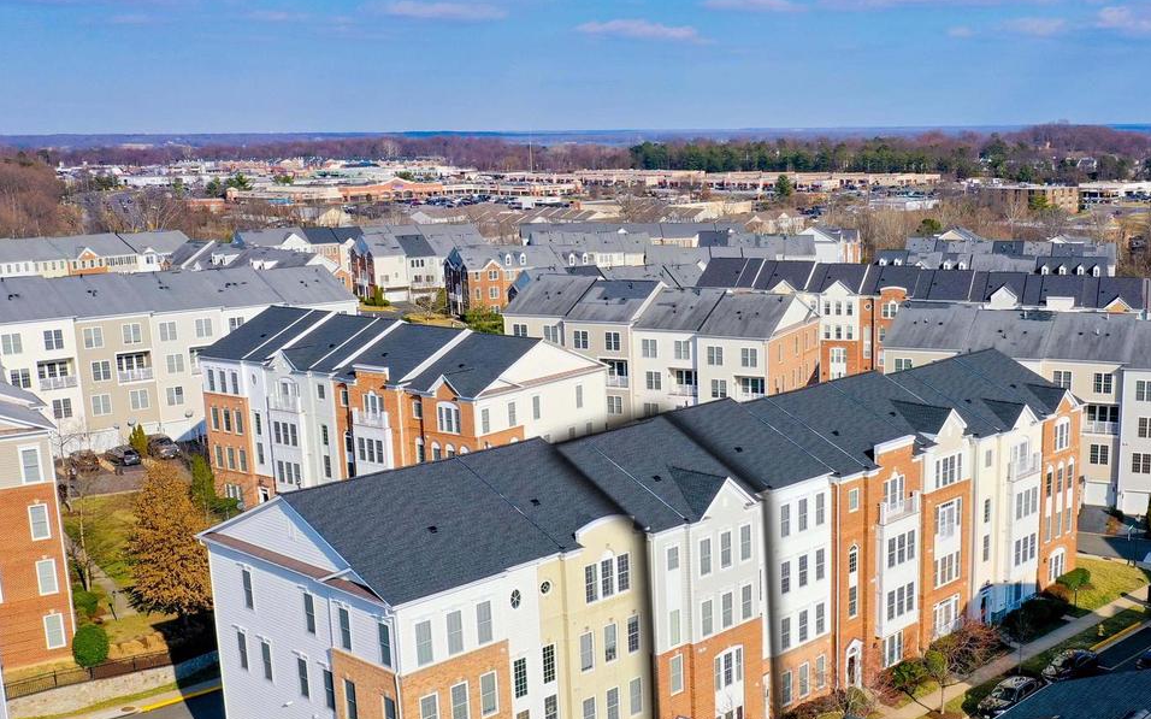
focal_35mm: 43
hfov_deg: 45.5
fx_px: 1349
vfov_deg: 29.7
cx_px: 769
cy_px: 455
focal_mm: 10.26
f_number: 6.3
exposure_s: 1/500
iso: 100
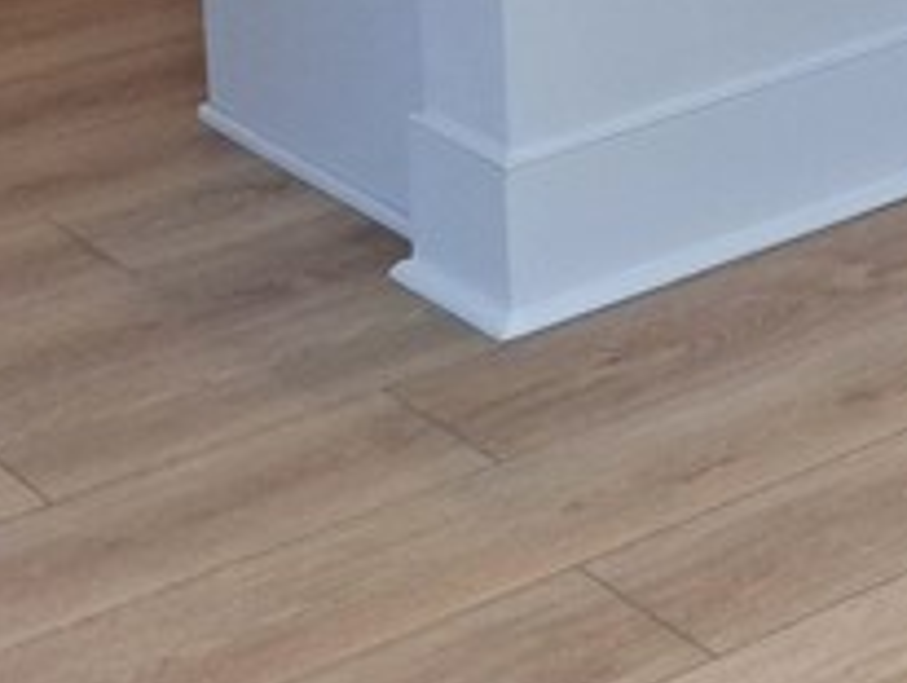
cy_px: -762
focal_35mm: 124
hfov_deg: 14.0
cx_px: 1678
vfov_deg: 10.8
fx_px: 3253
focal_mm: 4.69
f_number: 1.8
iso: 25
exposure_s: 1/333
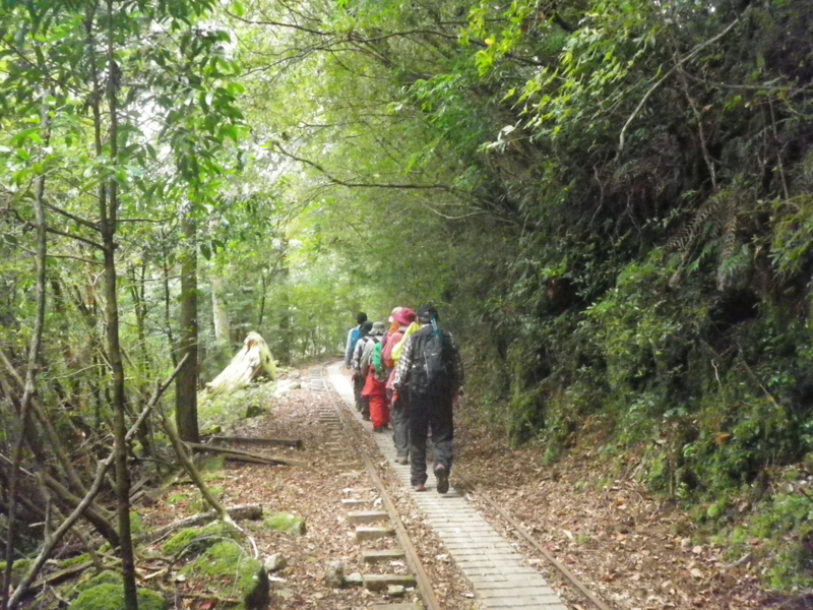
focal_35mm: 35
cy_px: 305
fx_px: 822
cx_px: 406
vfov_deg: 40.7
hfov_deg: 52.6
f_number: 3.8
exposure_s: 1/30
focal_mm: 6.2
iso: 800
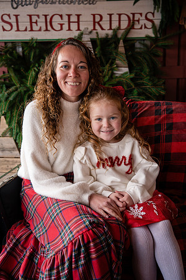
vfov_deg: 51.9
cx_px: 93
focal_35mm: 37
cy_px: 140
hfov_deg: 35.9
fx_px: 287
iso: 400
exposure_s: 1/250
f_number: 3.2
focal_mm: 37
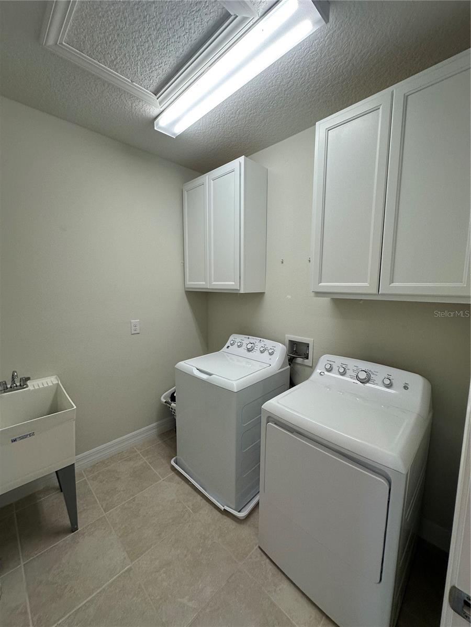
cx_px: 236
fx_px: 254
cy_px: 314
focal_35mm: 14
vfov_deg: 102.1
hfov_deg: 85.7
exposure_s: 1/120
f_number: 2.2
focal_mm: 2.22
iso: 125
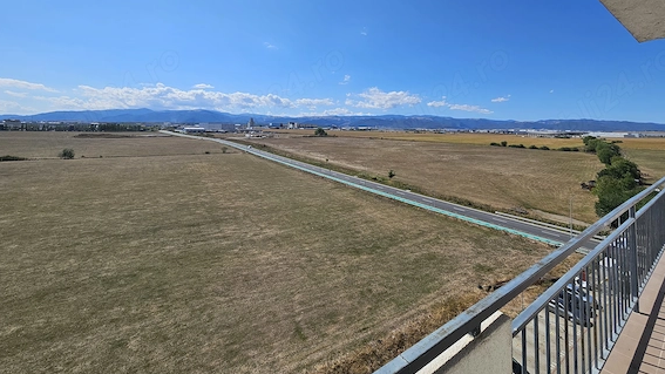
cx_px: 351
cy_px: 118
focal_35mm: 15
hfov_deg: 102.9
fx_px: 265
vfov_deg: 68.2
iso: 50
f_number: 2.2
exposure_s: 1/4210
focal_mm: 2.2
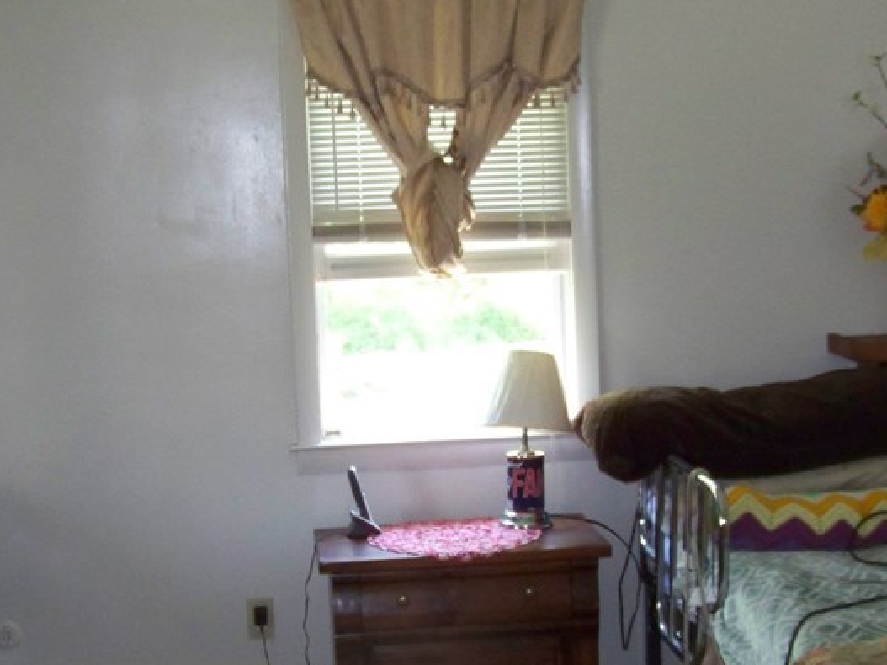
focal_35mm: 70
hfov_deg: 27.8
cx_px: 502
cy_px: 488
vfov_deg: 20.9
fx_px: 1793
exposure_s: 1/30
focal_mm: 5.85
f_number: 2.8
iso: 200
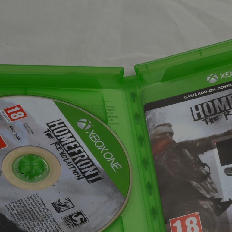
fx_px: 902
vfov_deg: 14.6
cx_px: 163
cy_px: 163
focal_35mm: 119
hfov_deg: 14.6
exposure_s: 1/3
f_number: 20
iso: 100
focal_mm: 40
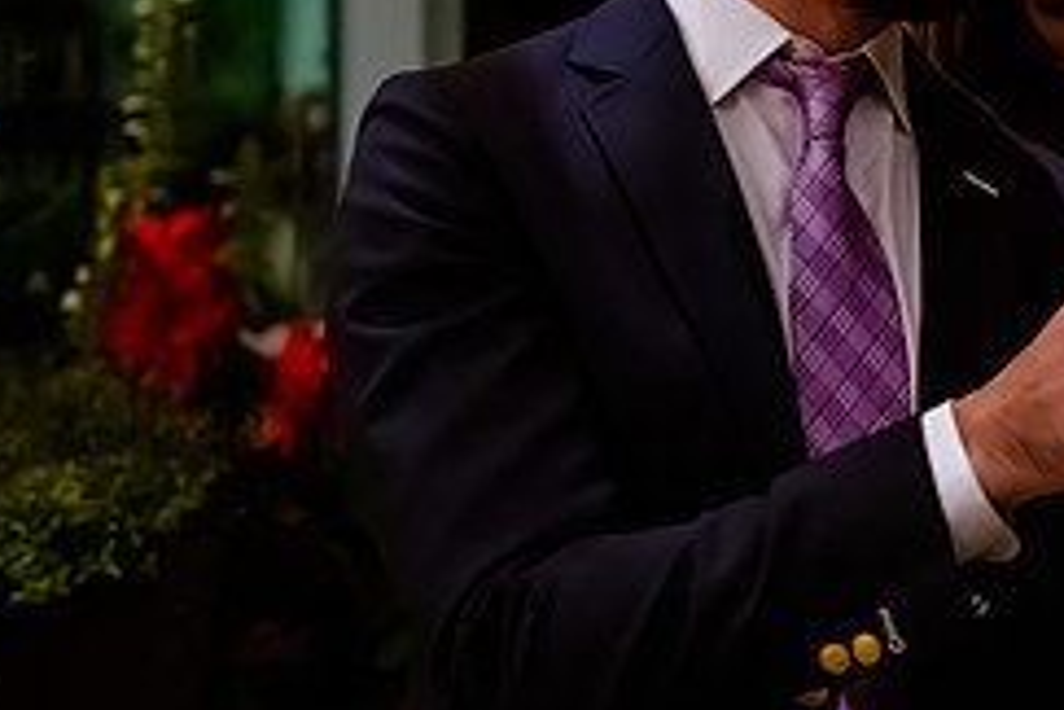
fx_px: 3251
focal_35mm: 110
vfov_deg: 12.4
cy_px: 99
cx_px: 1130
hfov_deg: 18.0
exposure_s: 1/100
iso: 8000
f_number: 2.8
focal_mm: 40
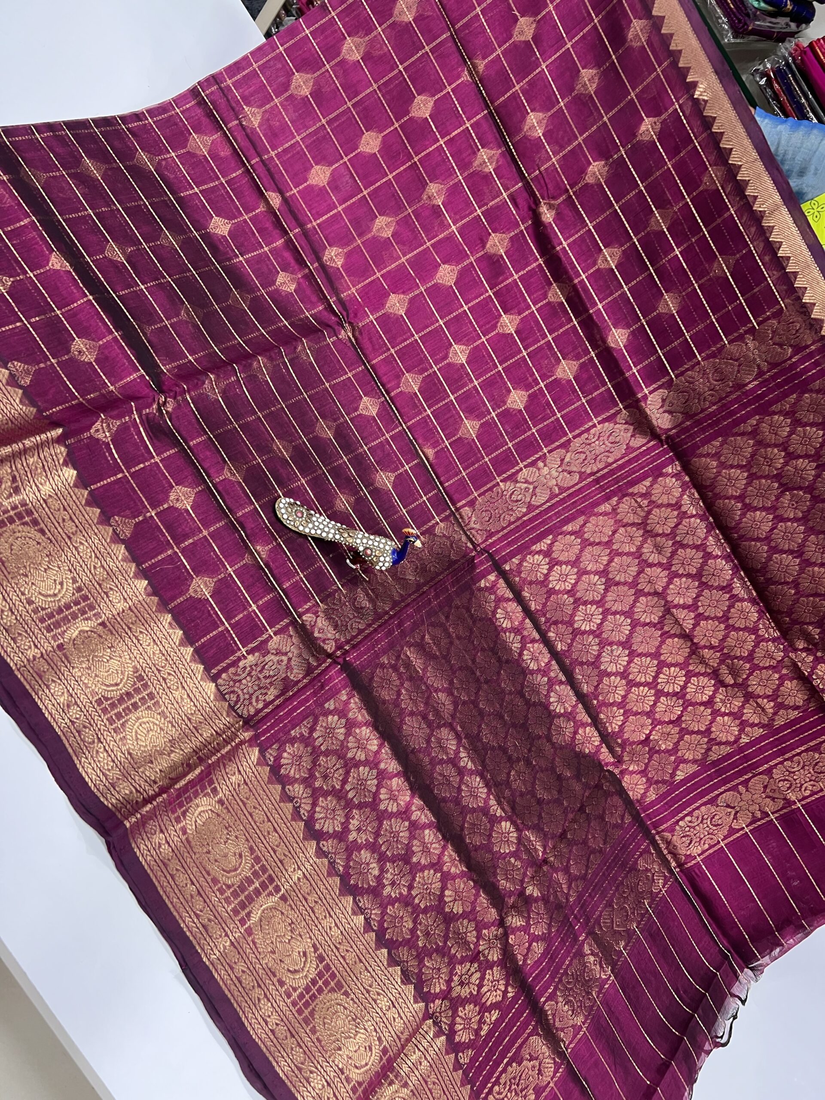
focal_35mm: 26
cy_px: 550
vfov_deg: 67.3
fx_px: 826
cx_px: 412
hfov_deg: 53.1
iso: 64
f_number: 1.5
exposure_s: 1/50
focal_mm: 5.7
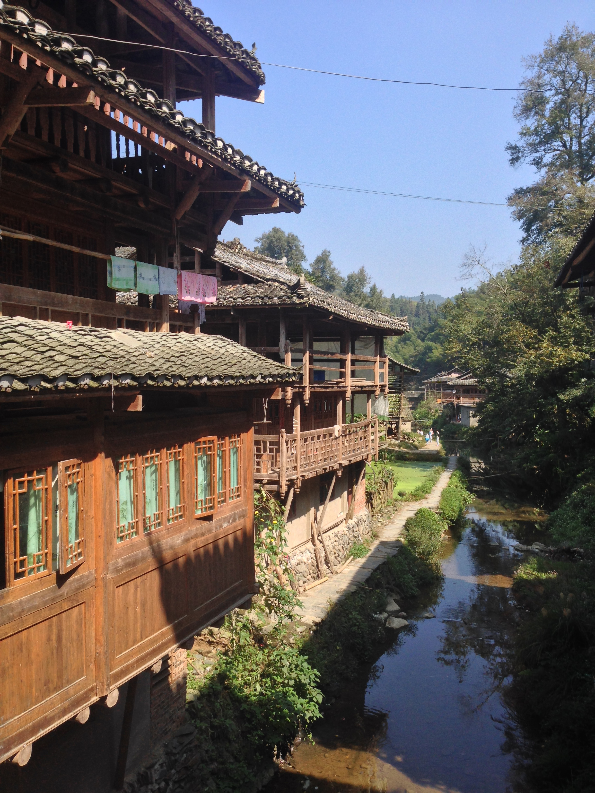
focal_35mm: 33
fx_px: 756
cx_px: 298
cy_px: 396
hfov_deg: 42.9
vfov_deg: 55.4
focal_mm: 4.12
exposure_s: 1/874
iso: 50
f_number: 2.4
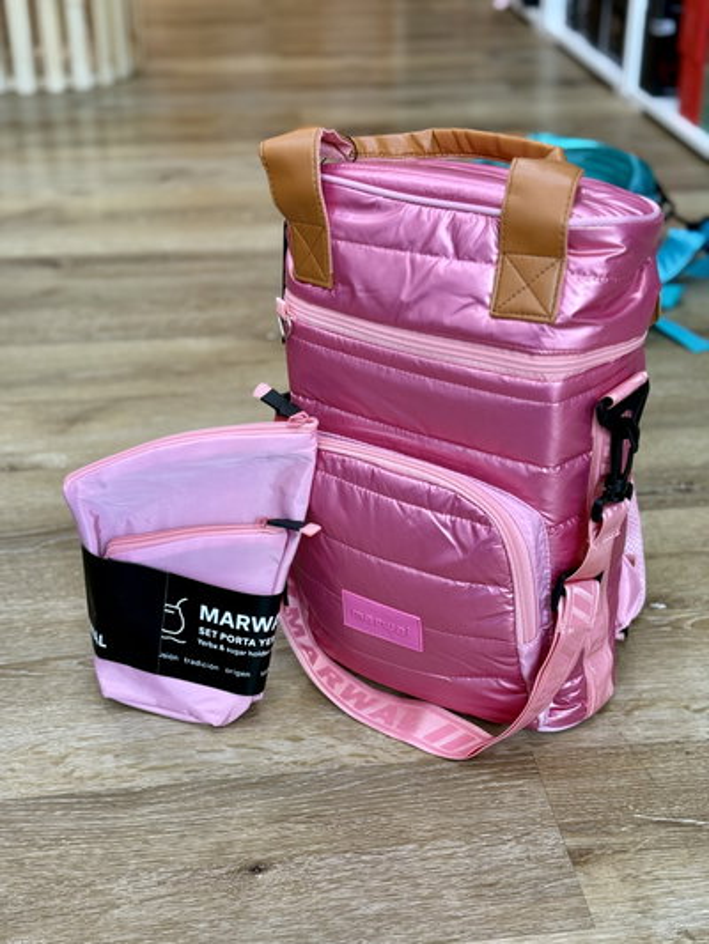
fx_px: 1310
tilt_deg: -28.4
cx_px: 354
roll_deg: -0.4
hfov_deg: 30.3
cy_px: 472
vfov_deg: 39.6
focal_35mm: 48
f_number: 1.78
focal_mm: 6.76
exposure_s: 1/60
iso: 125
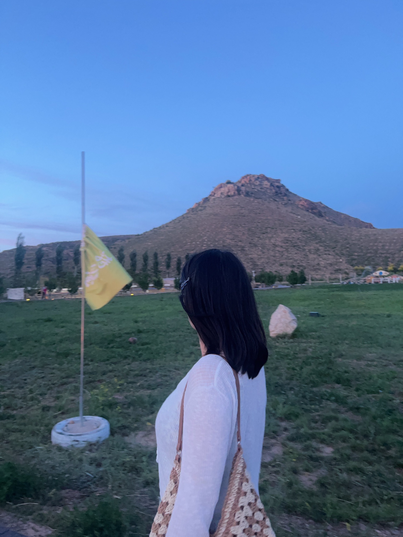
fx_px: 404
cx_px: 202
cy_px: 268
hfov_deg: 53.1
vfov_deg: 67.3
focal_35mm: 26
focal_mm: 5.1
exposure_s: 1/60
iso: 320
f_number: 1.6
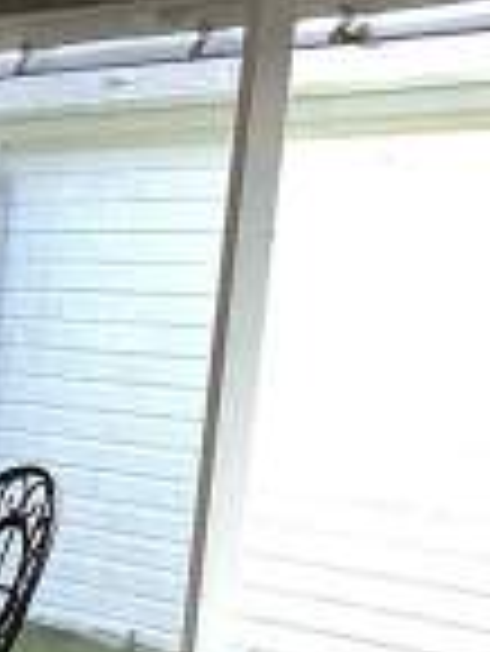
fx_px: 3223
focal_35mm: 171
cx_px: -980
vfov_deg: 11.1
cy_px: 944
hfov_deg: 7.6
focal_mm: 3.3
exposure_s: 1/120
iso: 80
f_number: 2.4
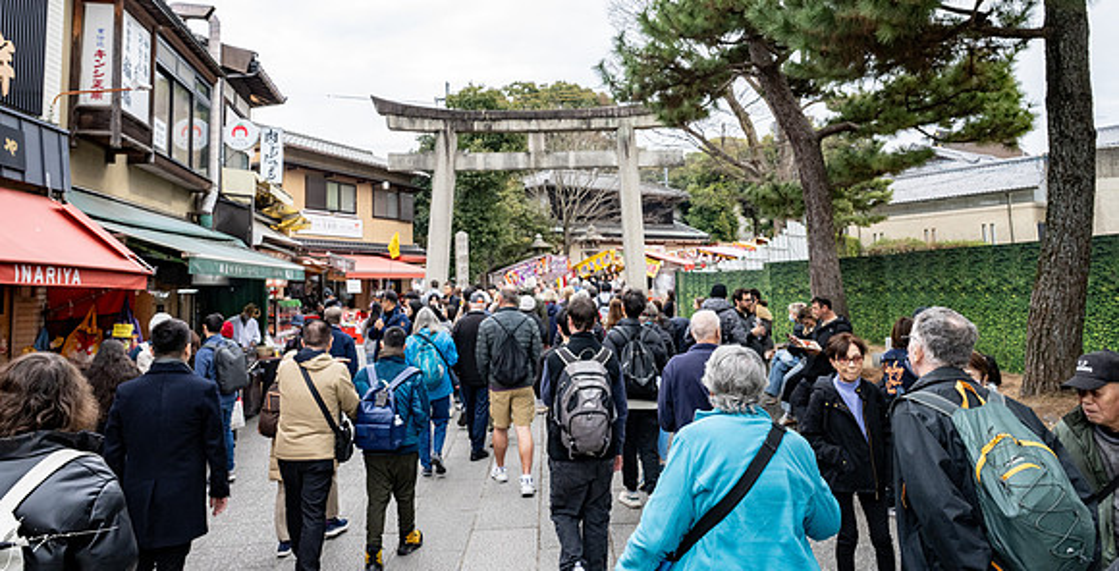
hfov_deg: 73.7
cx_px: 560
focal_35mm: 26
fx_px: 746
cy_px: 198
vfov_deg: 41.4
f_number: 8
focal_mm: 24
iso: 800
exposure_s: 1/500
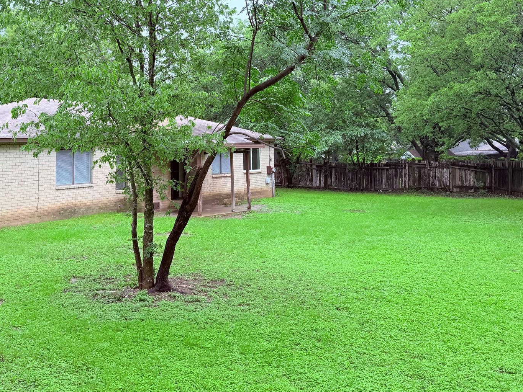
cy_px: 105
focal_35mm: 36
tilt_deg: +4.7
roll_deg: +0.5
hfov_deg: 50.3
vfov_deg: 38.8
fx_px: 544
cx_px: 170
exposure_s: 1/1522
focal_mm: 6.76
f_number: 1.78
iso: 100
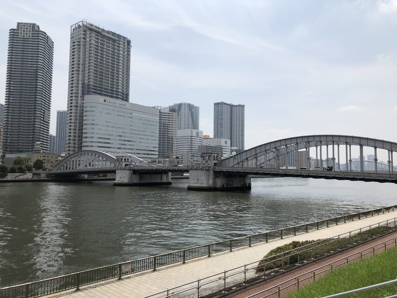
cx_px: 198
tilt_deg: +5.4
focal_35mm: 28
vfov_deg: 49.7
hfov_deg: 63.4
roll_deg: -0.8
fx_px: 321
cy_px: 149
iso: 25
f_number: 1.8
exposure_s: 1/4808
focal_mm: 4
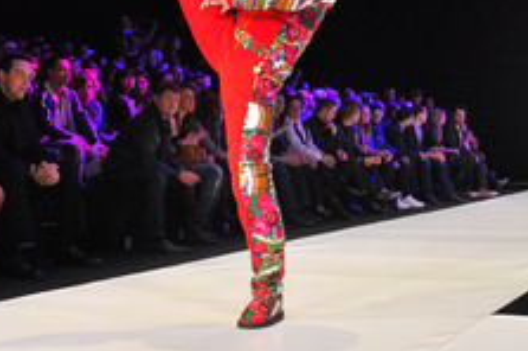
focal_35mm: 84
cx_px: 277
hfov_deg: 24.2
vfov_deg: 16.2
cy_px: 98
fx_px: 1230
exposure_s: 1/400
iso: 1600
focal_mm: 24
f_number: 4
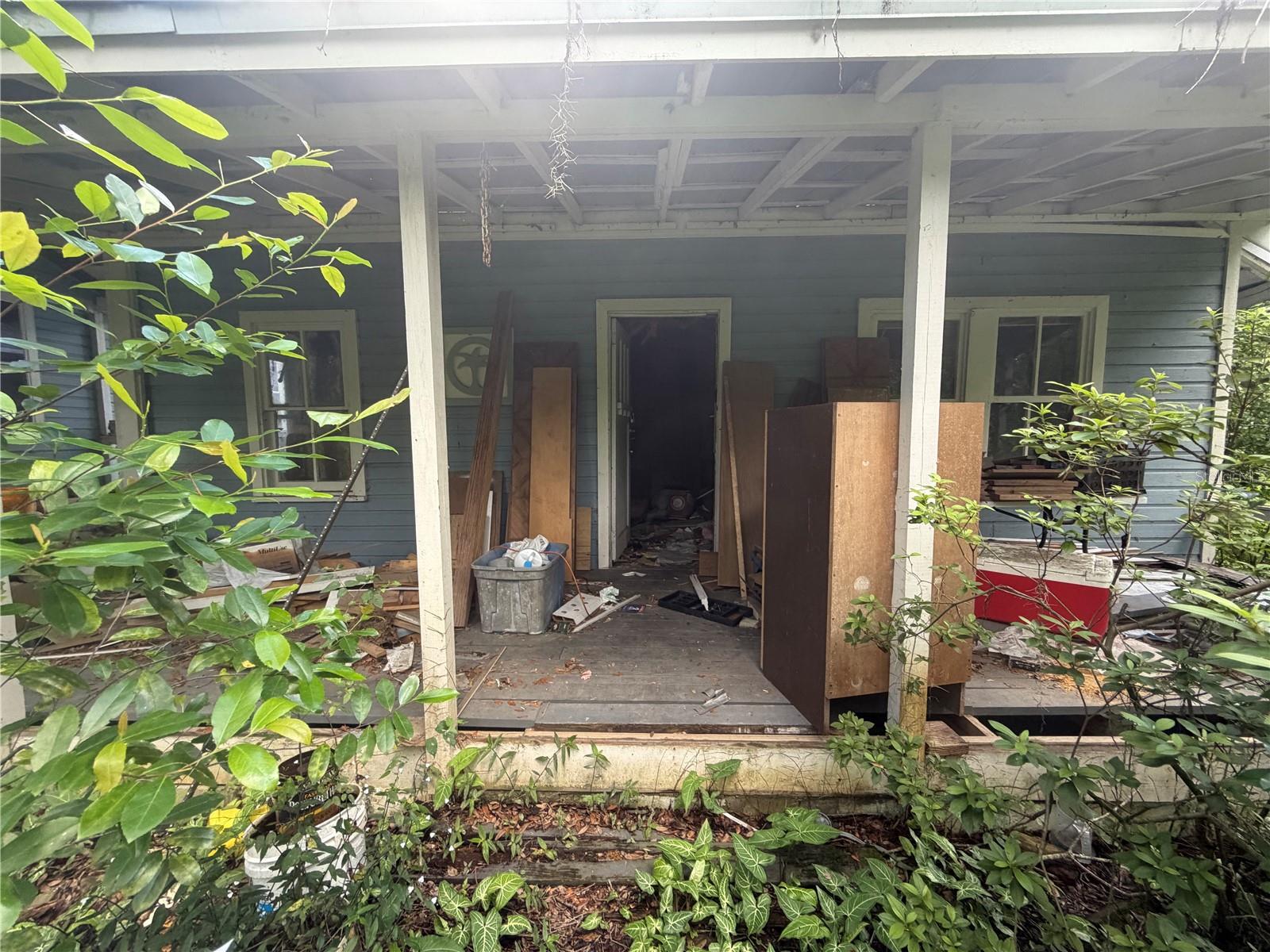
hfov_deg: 102.1
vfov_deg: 85.7
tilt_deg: -5.0
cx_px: 635
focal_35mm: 14
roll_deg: +0.4
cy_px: 476
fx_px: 514
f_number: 2.2
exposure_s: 1/121
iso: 200
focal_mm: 2.22
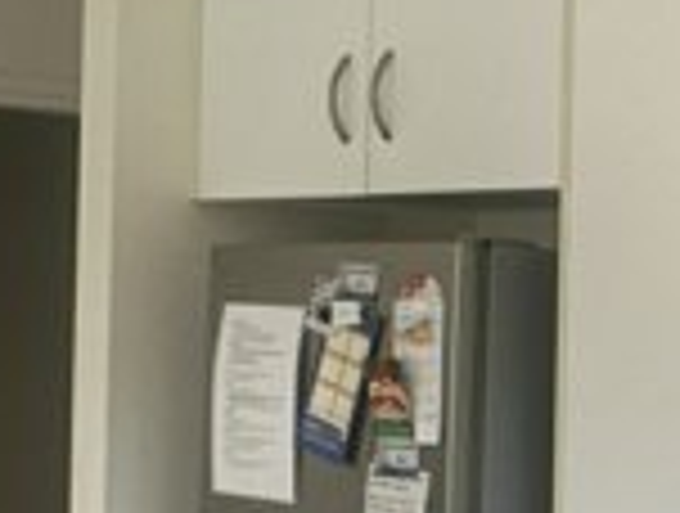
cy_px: 320
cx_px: 1126
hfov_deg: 15.7
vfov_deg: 13.4
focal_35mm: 111
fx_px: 2186
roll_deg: -0.8
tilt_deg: +0.1
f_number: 2.2
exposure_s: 1/179
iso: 40
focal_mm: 2.22
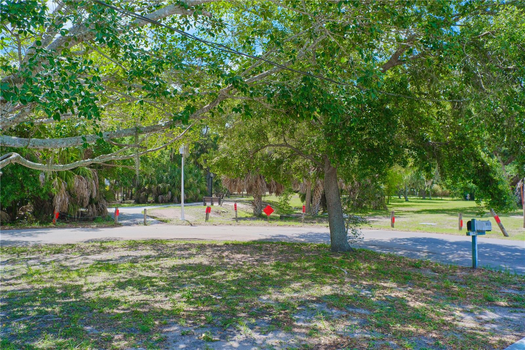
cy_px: 175
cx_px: 262
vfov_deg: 49.5
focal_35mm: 26
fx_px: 379
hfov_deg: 69.4
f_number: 4.5
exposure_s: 1/1250
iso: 500
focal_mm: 17
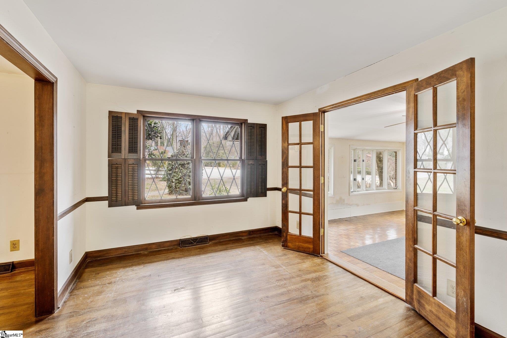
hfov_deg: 96.7
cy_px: 169
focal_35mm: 16
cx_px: 254
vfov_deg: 73.7
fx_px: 225
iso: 200
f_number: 9
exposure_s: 1/20
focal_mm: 16
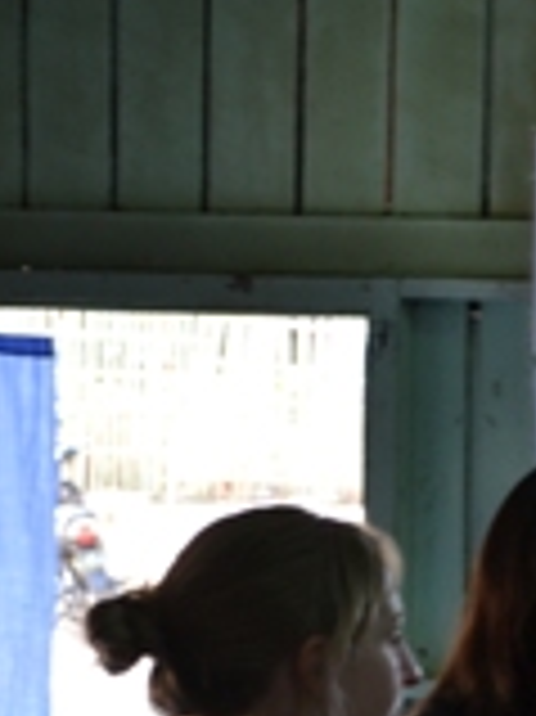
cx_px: 932
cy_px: 633
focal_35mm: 171
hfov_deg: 8.4
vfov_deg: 11.5
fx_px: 3535
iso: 320
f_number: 5.6
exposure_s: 1/25
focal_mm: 42
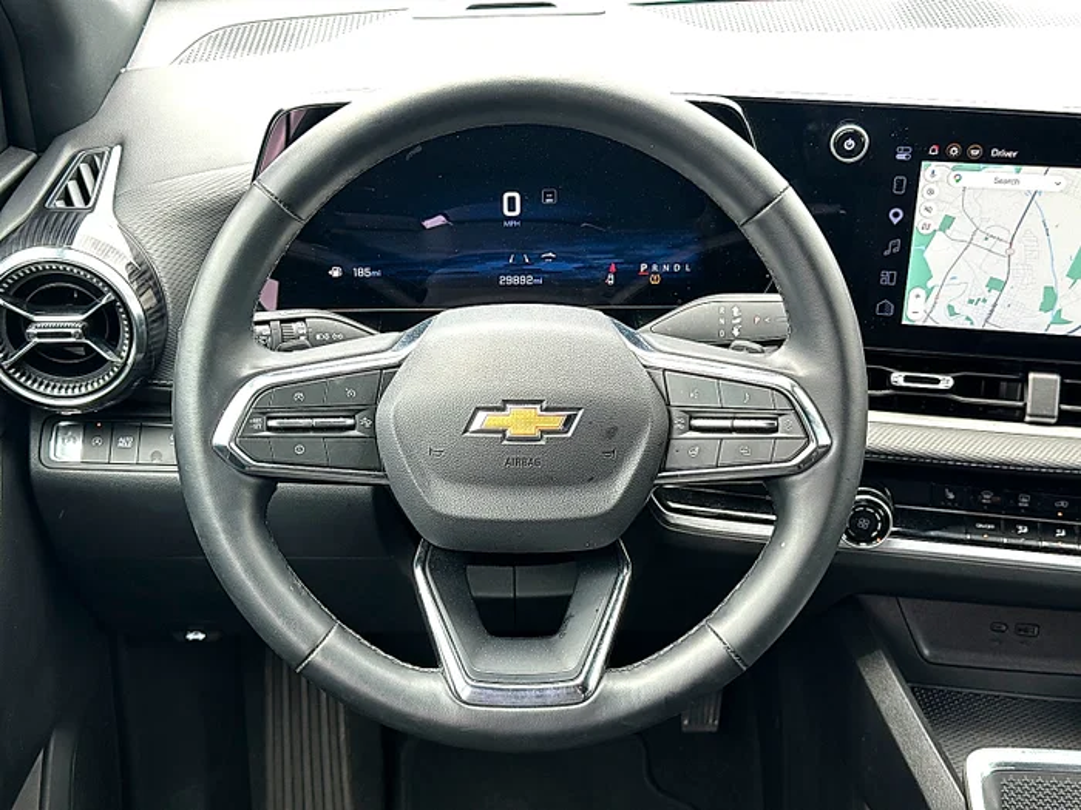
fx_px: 1499
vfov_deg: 30.3
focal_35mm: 48
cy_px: 405
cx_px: 540
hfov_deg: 39.7
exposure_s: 1/193
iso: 50
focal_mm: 6.86
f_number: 1.78
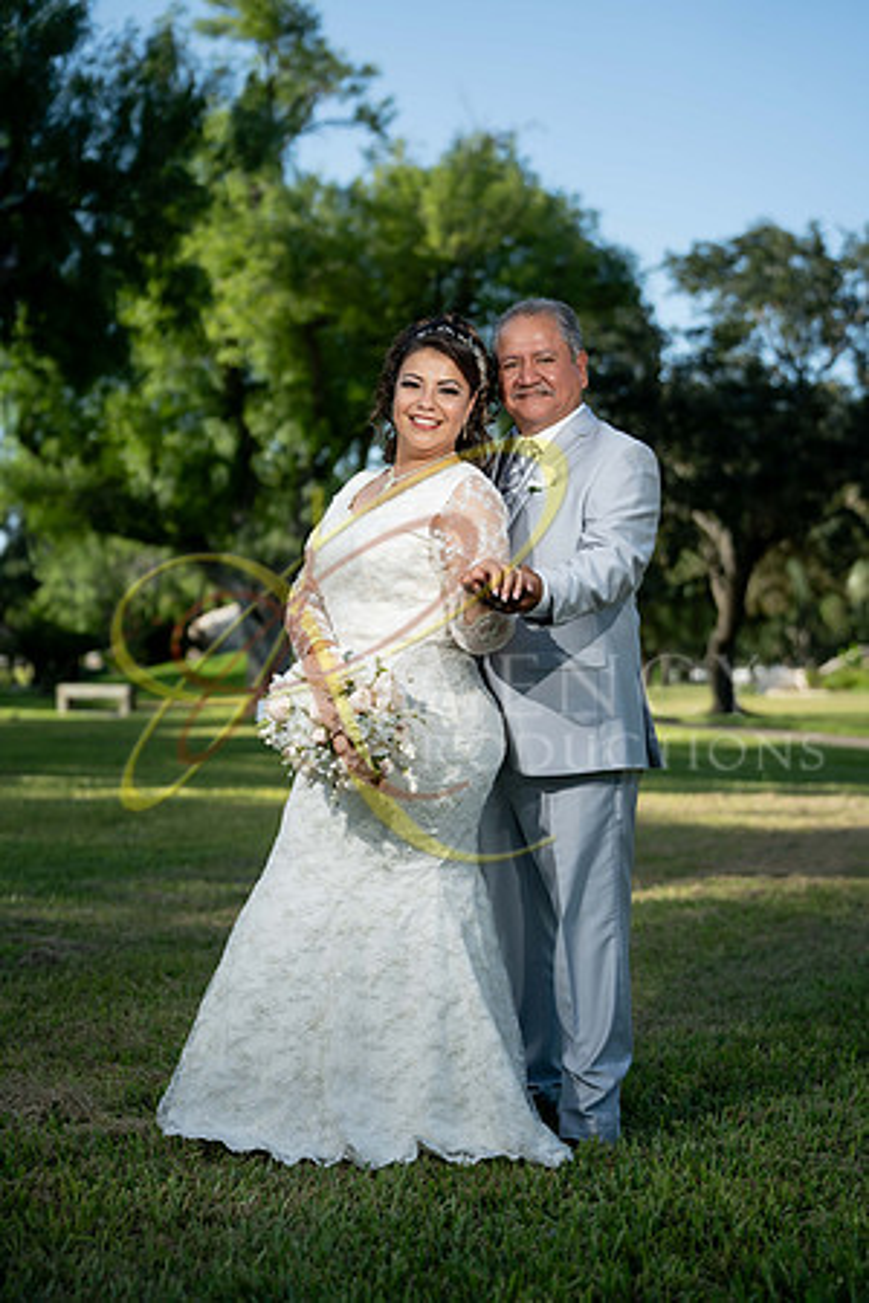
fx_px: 1991
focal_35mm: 55
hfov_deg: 24.6
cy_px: 652
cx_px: 434
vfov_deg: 36.2
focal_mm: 55
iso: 250
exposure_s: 1/2500
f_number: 2.5
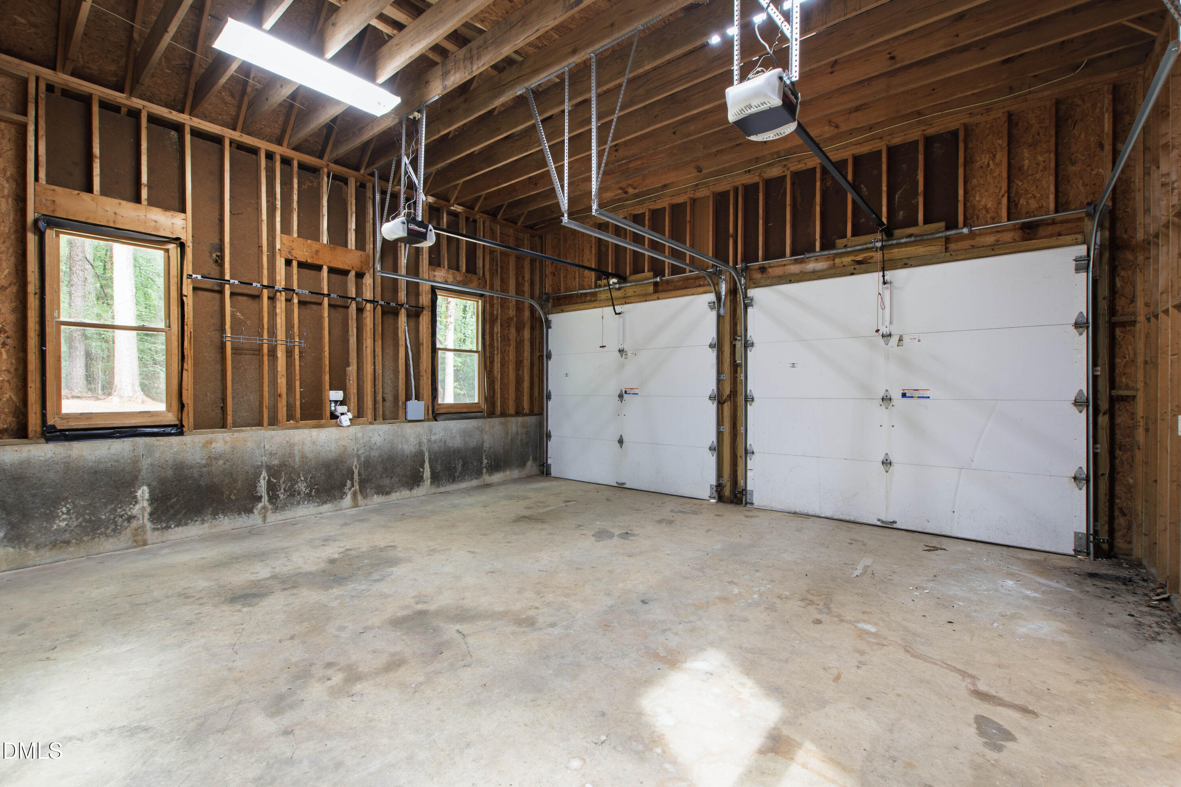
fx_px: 492
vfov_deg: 77.3
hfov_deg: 100.4
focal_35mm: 15
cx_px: 590
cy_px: 394
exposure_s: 2
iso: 100
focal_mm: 10
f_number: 8
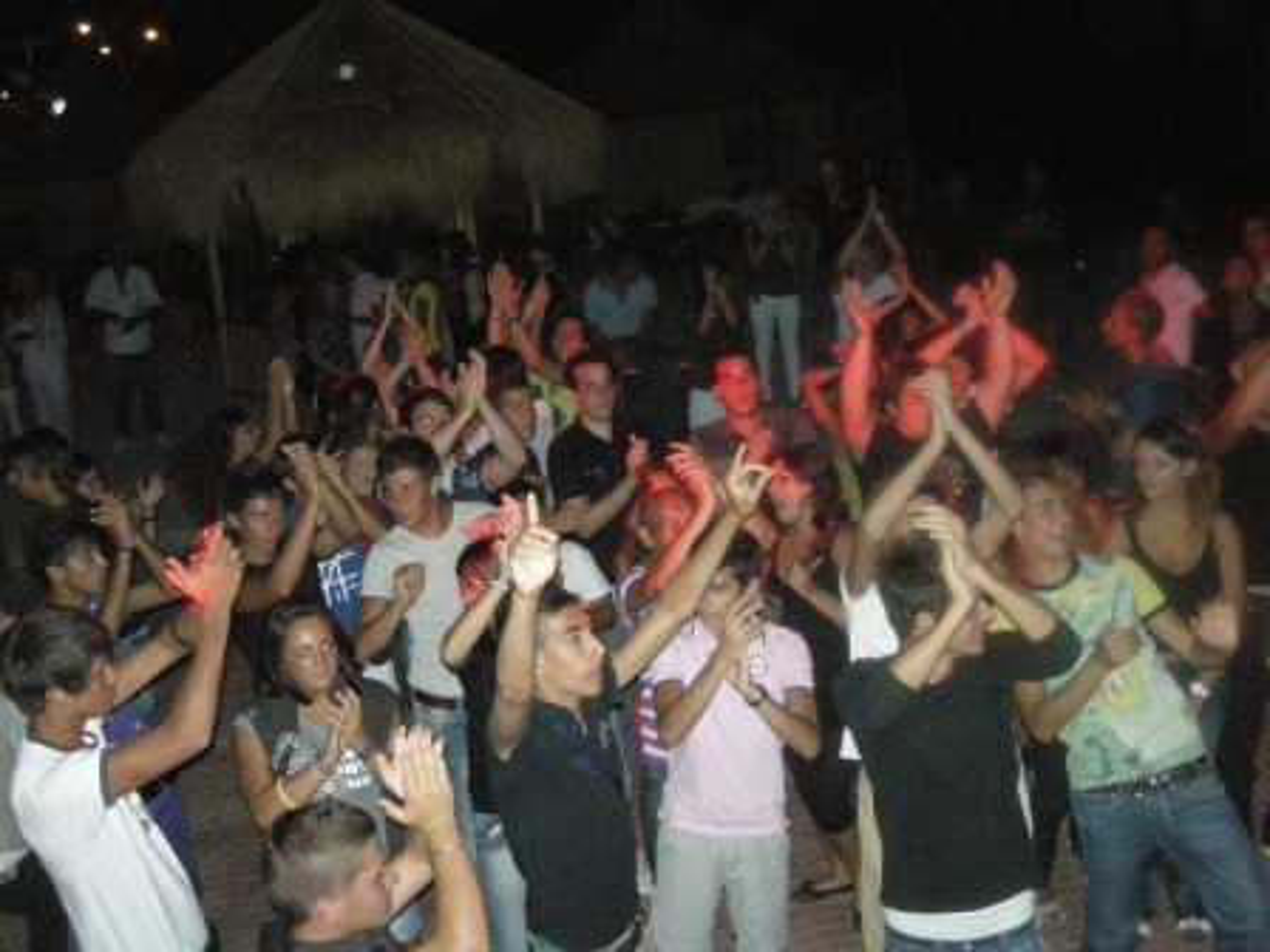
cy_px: 476
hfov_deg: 42.9
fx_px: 1614
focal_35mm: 44
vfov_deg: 32.9
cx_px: 635
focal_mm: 7.1
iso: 1000
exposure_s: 1/60
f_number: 3.1
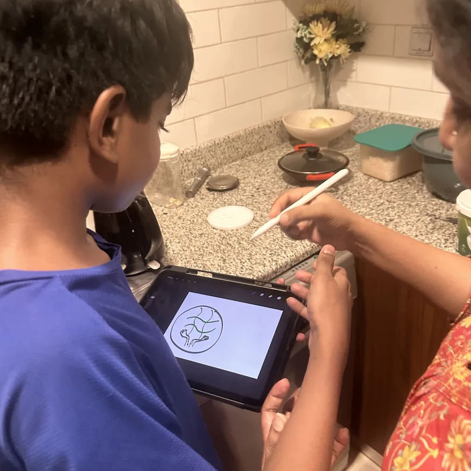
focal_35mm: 29
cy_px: 208
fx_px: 446
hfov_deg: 55.6
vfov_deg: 55.5
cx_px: 238
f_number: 1.78
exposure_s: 1/50
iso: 400
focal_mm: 6.86
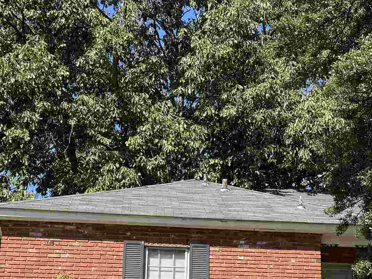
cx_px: 251
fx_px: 741
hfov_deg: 28.0
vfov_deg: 21.1
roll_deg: +0.5
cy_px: 219
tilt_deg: +14.7
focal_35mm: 69
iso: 80
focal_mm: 6.76
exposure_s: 1/2169
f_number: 1.78
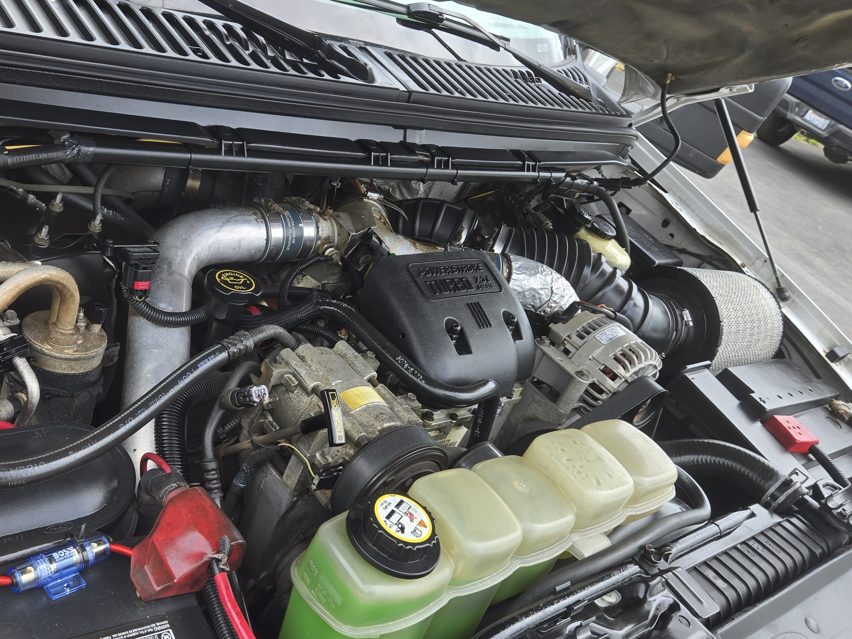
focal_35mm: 35
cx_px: 322
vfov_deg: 40.7
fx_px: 861
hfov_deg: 52.1
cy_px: 325
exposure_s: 1/239
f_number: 1.8
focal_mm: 5.4
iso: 25
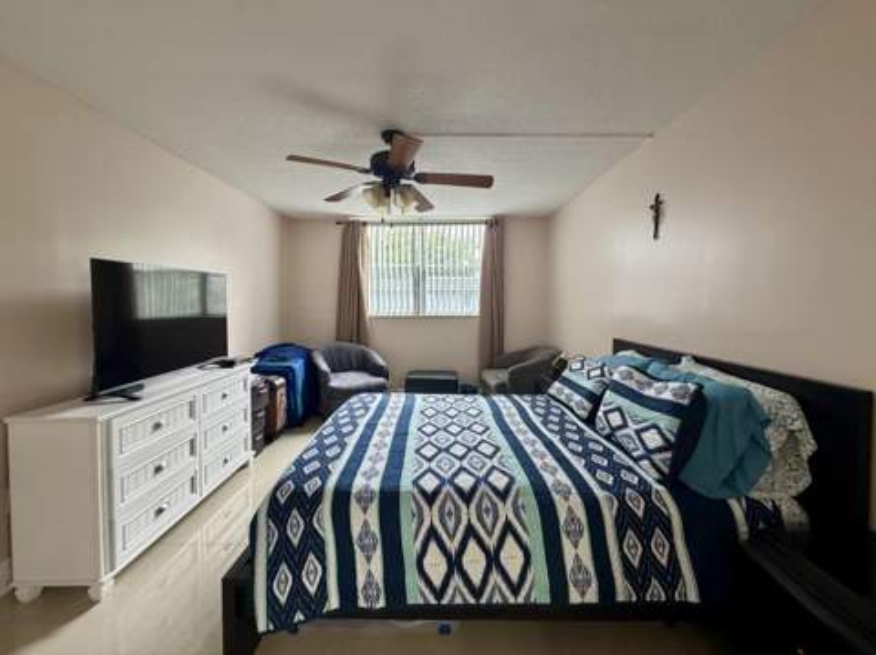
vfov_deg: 85.6
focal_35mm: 14
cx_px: 438
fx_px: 354
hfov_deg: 102.1
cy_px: 328
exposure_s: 1/121
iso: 320
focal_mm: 2.22
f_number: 2.2
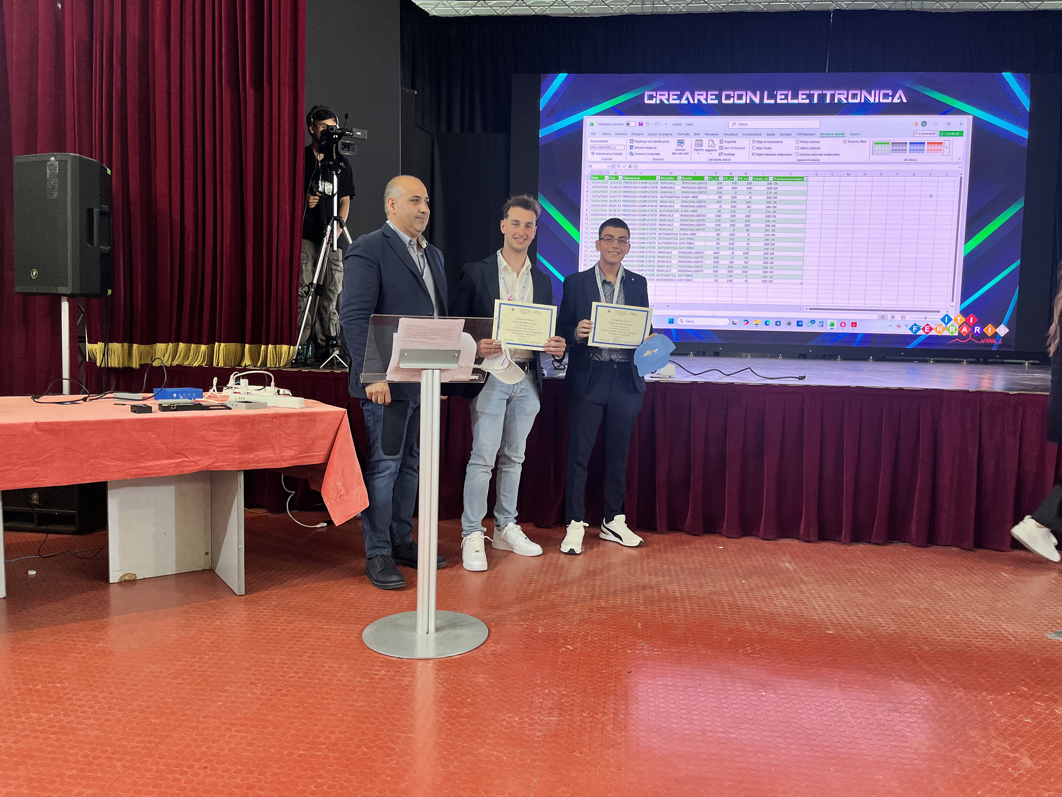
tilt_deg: -6.2
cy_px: 398
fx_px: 798
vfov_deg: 53.1
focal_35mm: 26
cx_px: 531
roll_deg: -1.7
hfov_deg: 67.3
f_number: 1.6
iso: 125
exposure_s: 1/100
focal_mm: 5.1
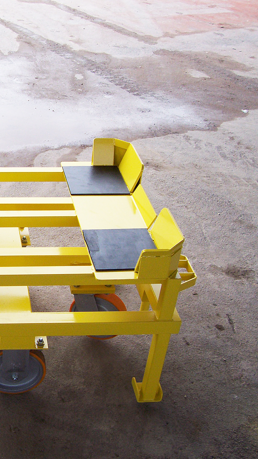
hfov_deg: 22.5
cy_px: 229
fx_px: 608
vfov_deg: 41.3
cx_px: -30
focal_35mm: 50
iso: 80
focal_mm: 5.6
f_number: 2.7
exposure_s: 1/349
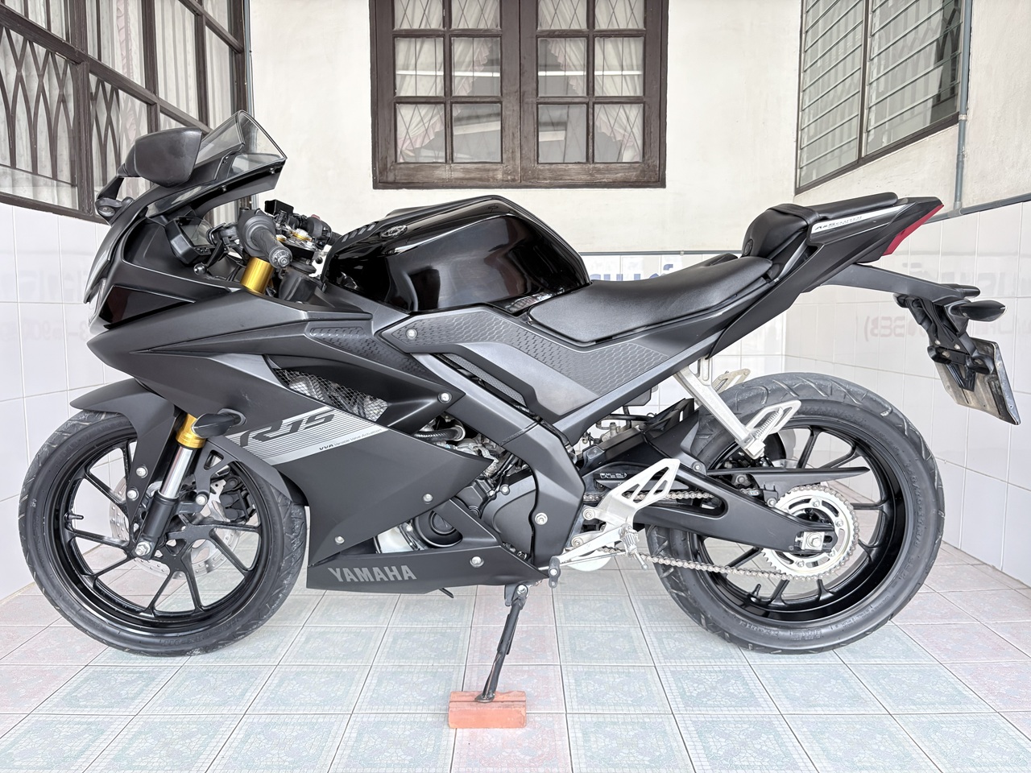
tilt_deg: -5.6
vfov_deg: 53.1
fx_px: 774
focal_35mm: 26
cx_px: 516
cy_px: 386
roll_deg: +0.6
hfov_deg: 67.3
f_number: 1.6
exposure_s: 1/83
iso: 125
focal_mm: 5.96
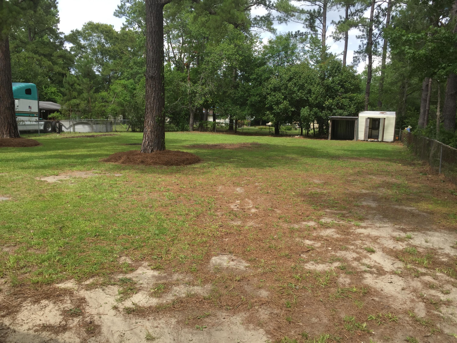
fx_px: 383
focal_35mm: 29
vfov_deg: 48.2
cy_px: 172
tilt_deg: -5.7
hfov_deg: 61.7
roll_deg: -1.4
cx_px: 228
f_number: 2.2
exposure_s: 1/898
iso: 32
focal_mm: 4.15
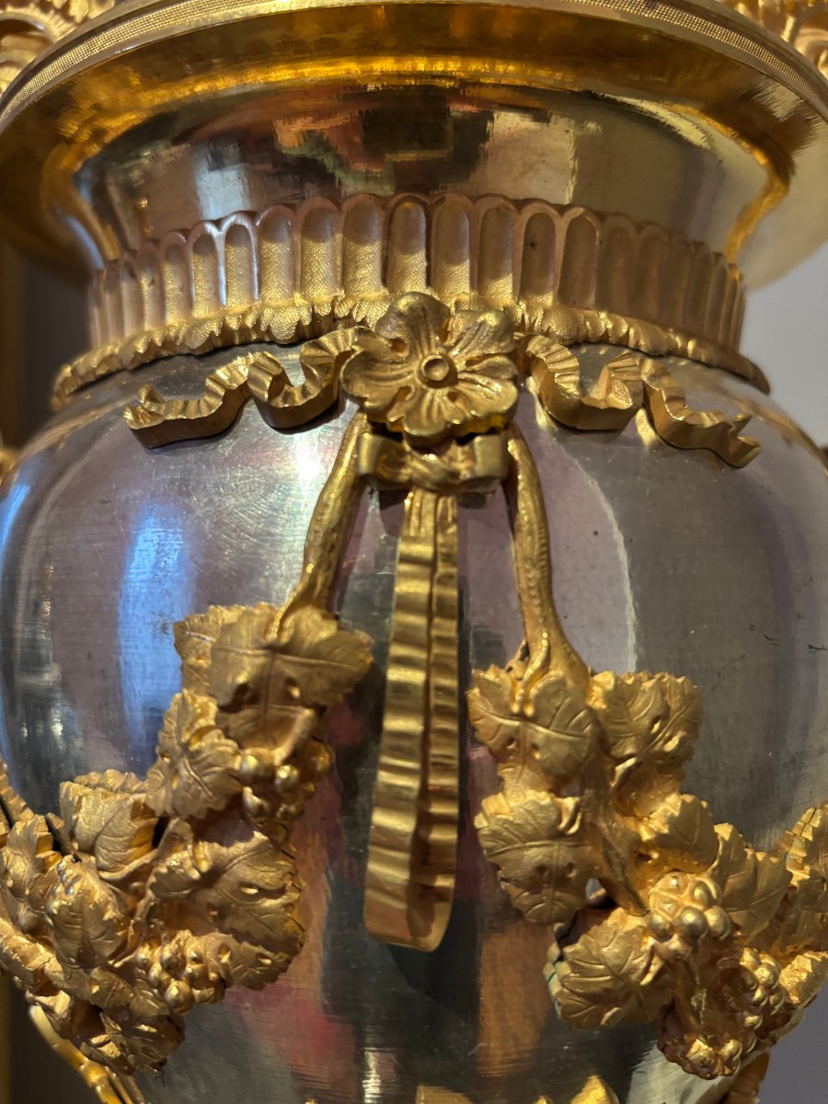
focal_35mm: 26
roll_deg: +0.0
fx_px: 829
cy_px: 552
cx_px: 414
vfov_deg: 67.3
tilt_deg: +1.9
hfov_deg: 53.1
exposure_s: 1/33
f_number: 1.6
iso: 400
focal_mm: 5.96
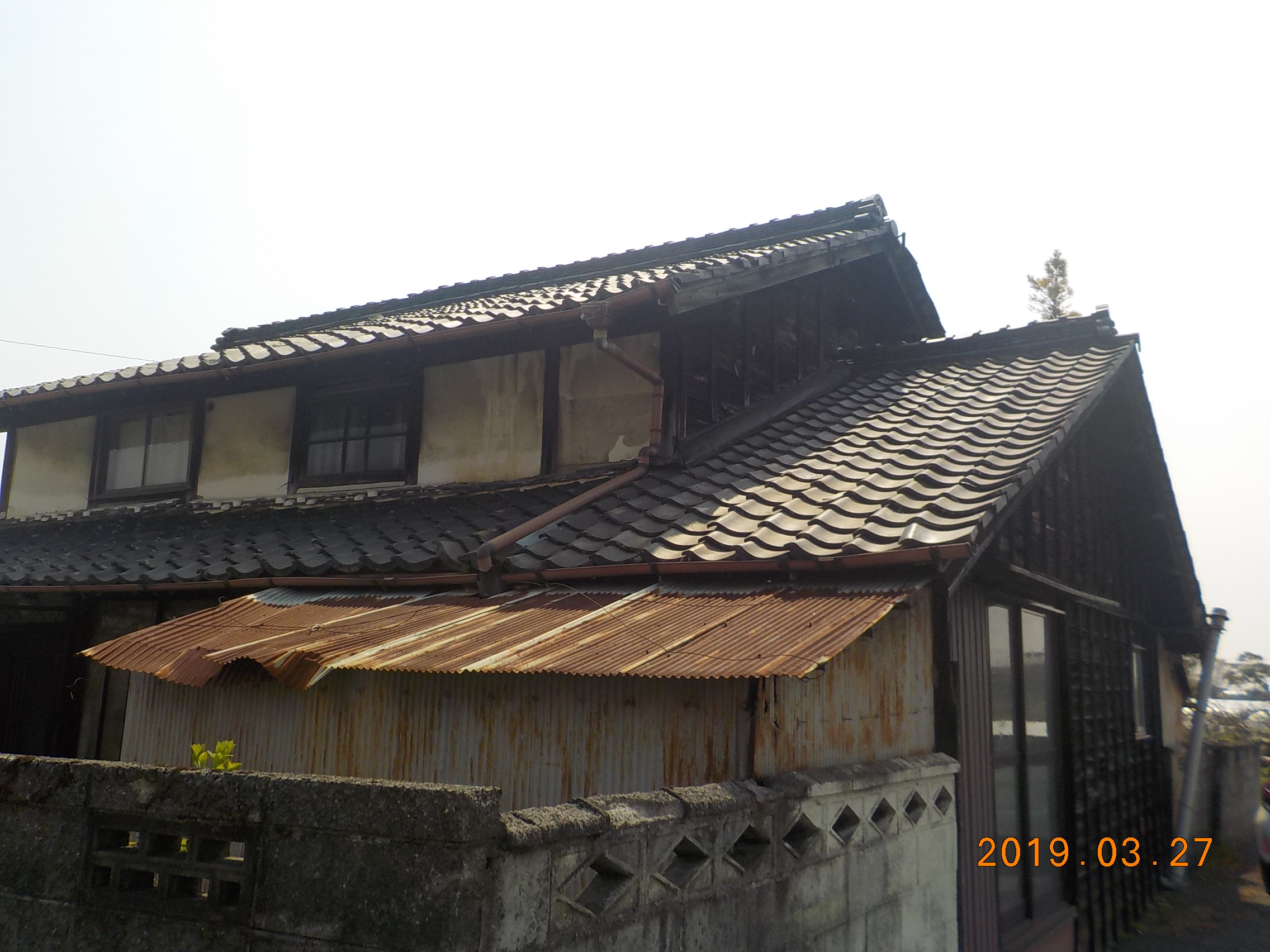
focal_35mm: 30
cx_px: 635
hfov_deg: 60.0
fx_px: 1101
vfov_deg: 46.8
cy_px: 476
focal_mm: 4.1
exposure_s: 1/1250
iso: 125
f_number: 3.3
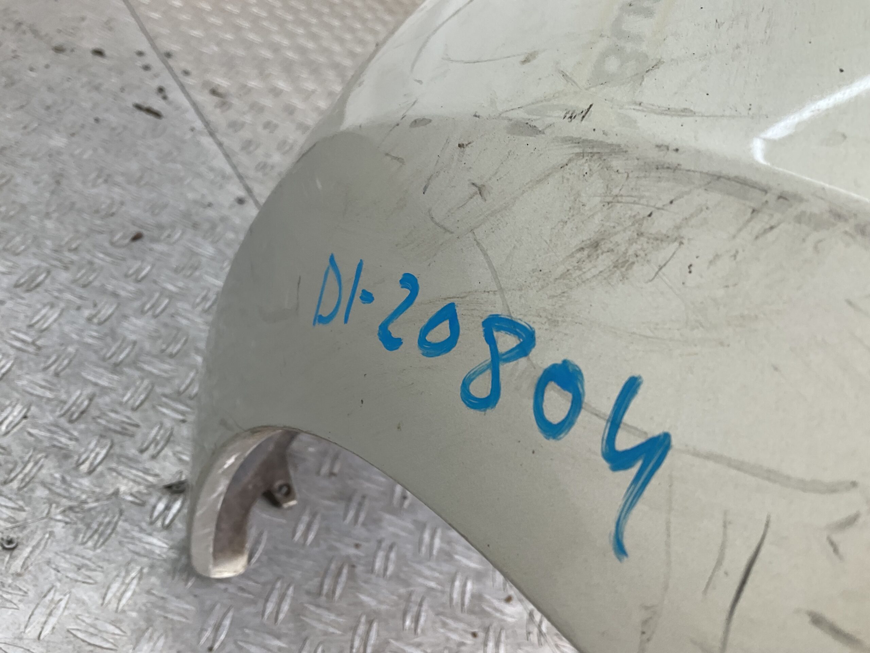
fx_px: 729
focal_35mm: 29
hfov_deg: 61.7
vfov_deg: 48.2
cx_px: 435
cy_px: 326
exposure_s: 1/120
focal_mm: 3
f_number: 1.8
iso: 20
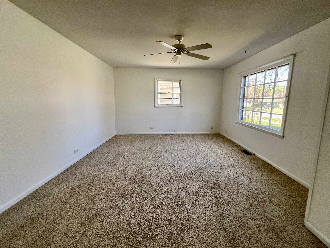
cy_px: 120
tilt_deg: -8.0
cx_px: 171
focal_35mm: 14
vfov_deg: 85.6
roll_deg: -1.1
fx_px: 133
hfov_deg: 102.0
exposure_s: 1/99
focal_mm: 1.57
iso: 64
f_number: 1.8
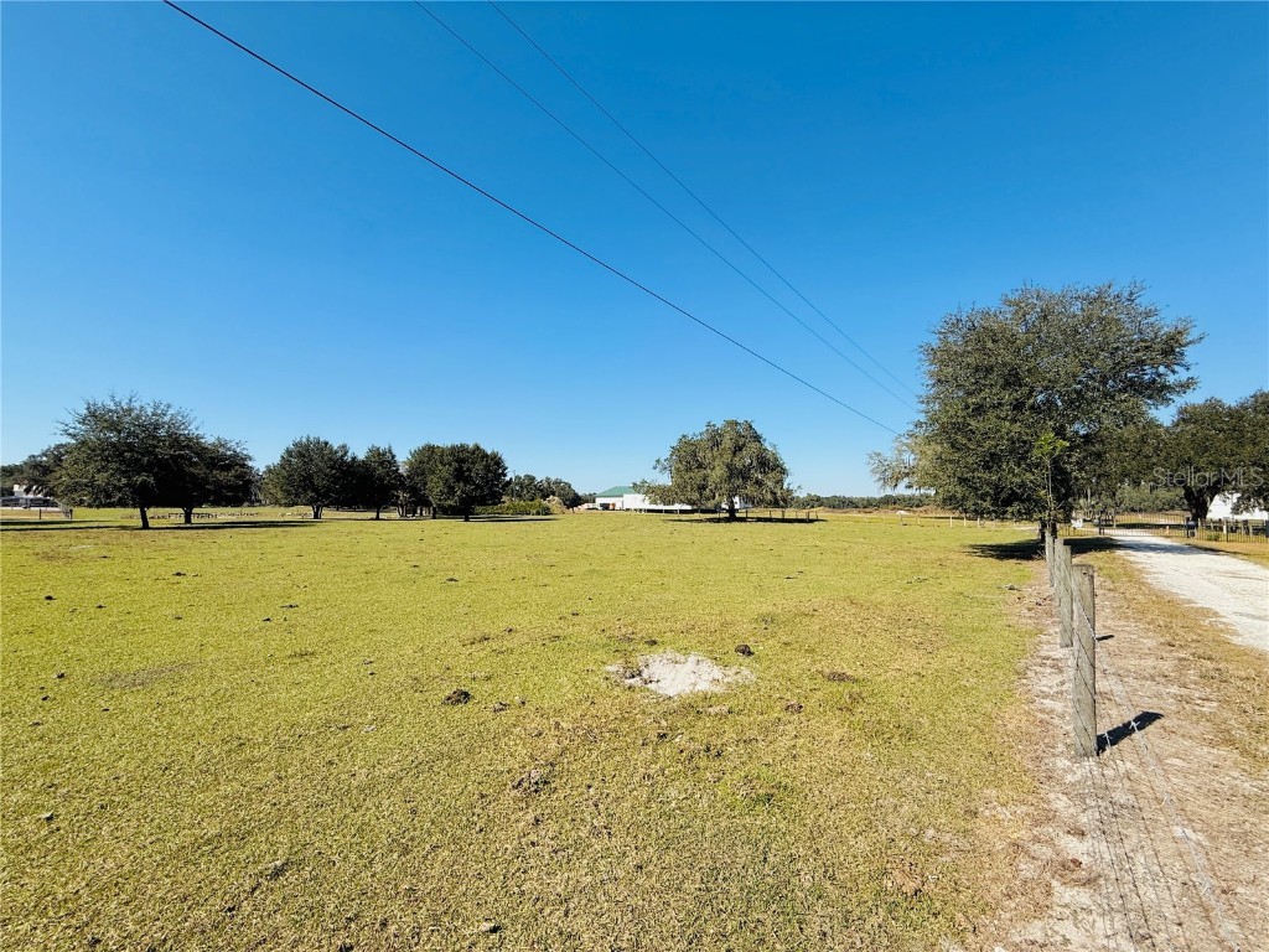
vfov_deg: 85.7
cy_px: 476
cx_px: 634
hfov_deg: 102.1
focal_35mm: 14
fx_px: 513
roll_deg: -0.6
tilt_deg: +4.5
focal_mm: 2.22
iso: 50
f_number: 2.2
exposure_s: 1/2092
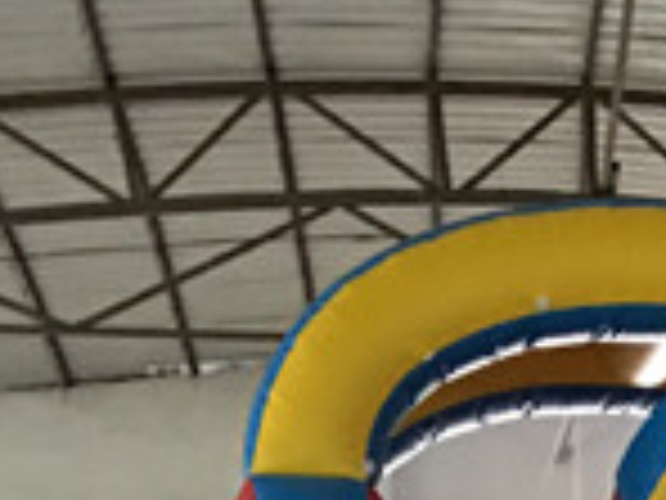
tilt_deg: +1.0
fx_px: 2828
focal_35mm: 147
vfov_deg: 9.1
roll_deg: +1.8
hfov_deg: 11.9
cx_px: 1341
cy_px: 1189
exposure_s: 1/8
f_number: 2.2
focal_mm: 4.15
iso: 125
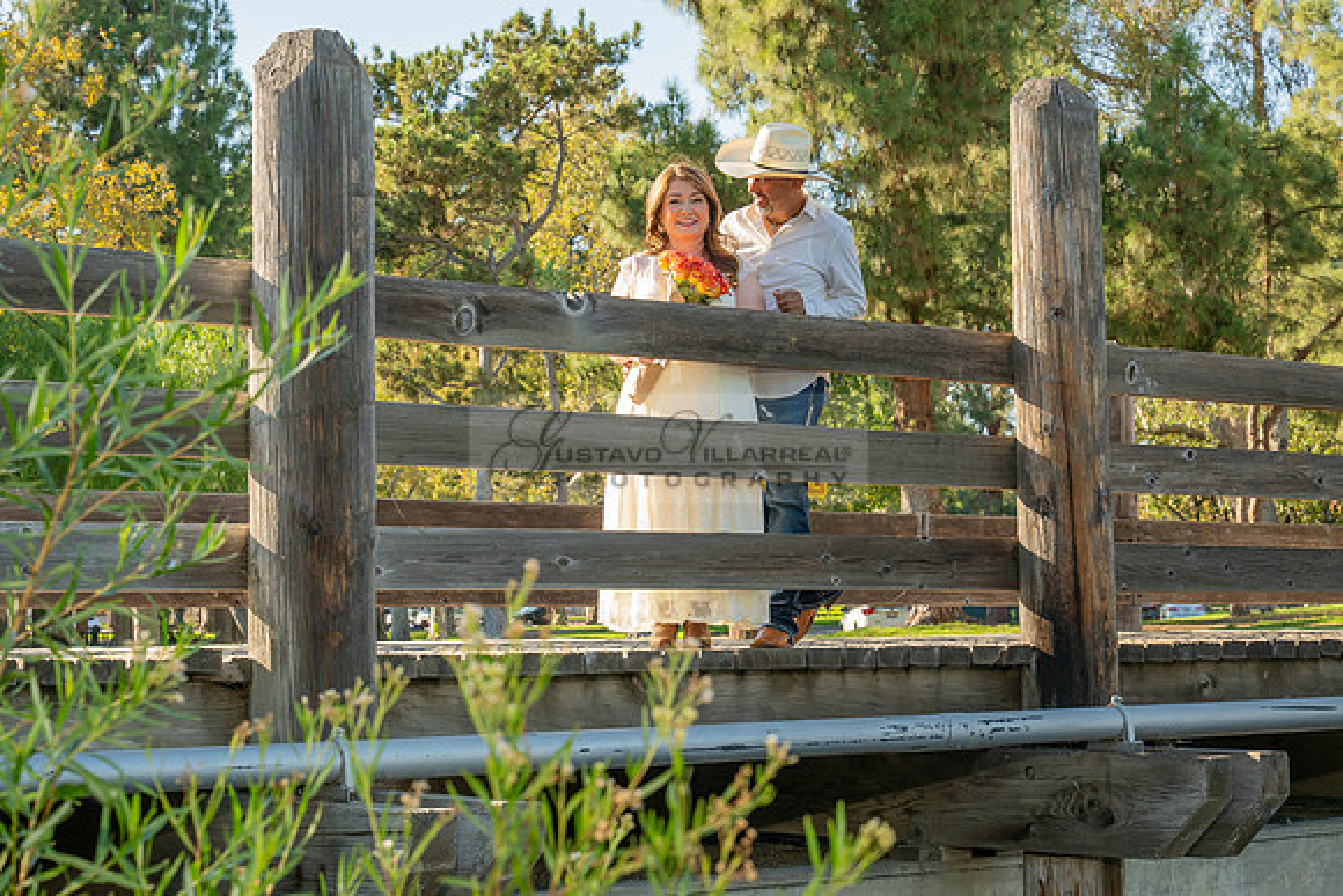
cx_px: 672
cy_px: 448
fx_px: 2612
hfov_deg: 28.8
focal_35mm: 70
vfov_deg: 19.5
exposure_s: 1/200
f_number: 8
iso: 200
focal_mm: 70
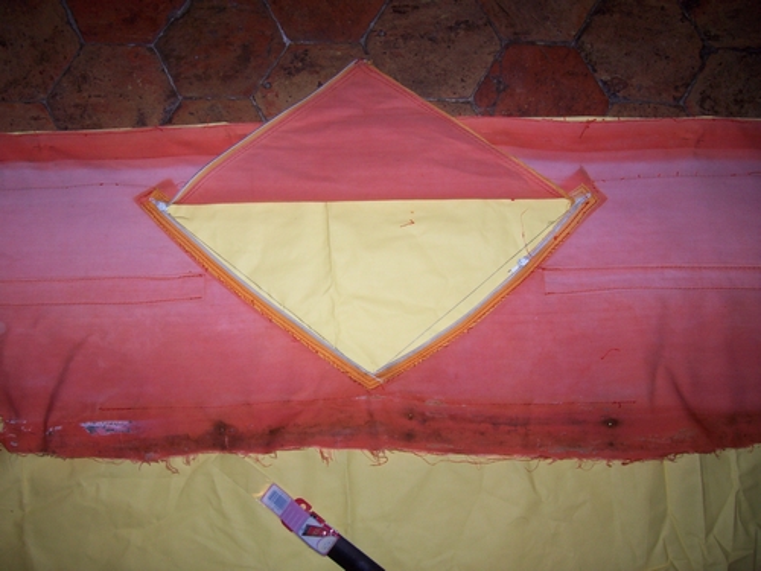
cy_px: 286
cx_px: 380
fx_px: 747
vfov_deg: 41.8
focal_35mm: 34
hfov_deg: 54.0
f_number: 2.7
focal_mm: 5.6
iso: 80
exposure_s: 1/64
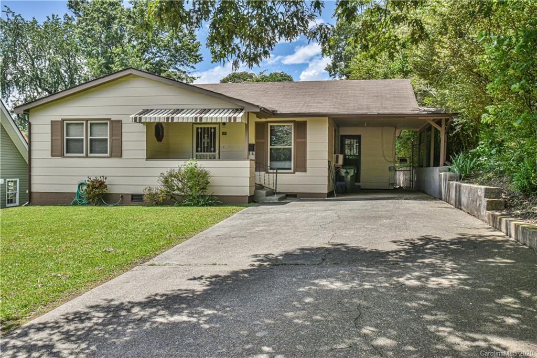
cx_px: 268
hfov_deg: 60.3
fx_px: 462
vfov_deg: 42.3
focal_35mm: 31
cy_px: 179
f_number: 13
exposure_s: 1/640
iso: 1600
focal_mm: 31
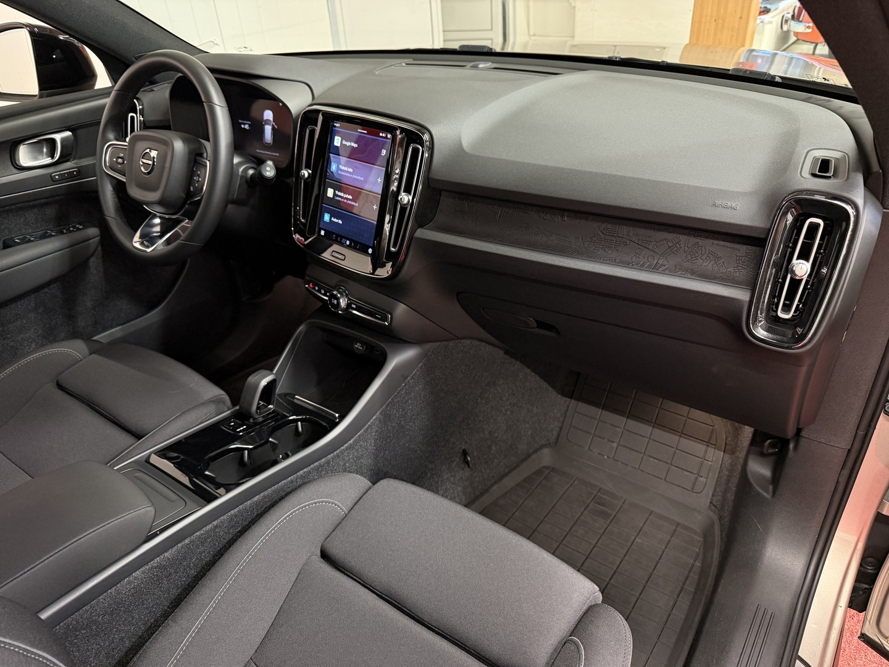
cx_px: 444
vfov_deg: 56.8
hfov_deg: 71.6
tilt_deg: -31.8
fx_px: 616
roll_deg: +4.7
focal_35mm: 24
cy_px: 334
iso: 320
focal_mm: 6.76
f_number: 1.78
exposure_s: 1/50
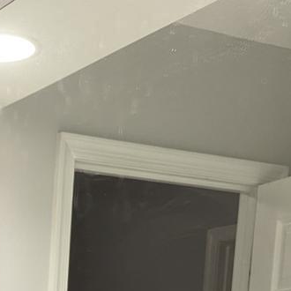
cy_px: 592
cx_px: -69
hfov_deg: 16.7
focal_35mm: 99
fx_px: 942
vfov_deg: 14.4
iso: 396
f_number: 1.85
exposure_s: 1/120
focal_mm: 6.81
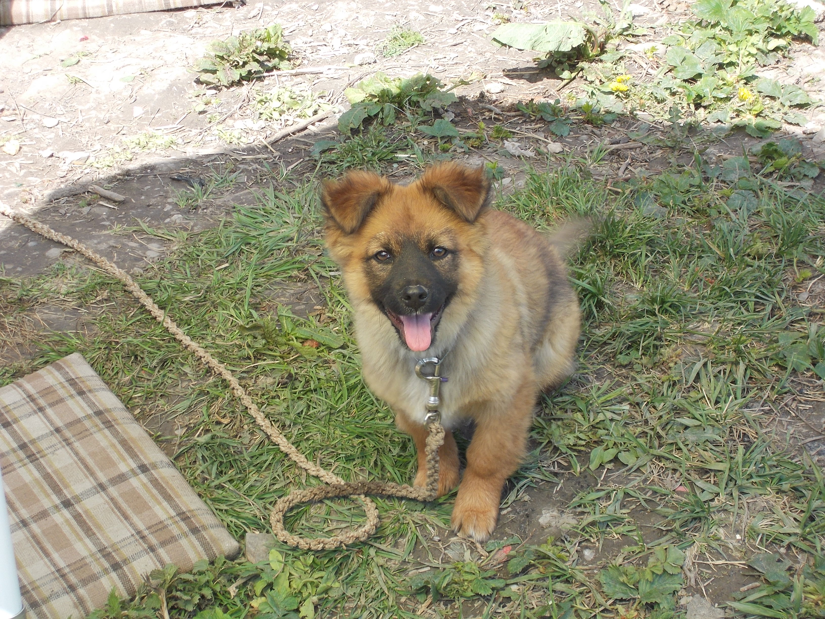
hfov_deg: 19.8
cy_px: 310
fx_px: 2359
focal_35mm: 99
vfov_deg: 14.9
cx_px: 412
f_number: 5.5
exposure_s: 1/100
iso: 80
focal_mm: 17.6
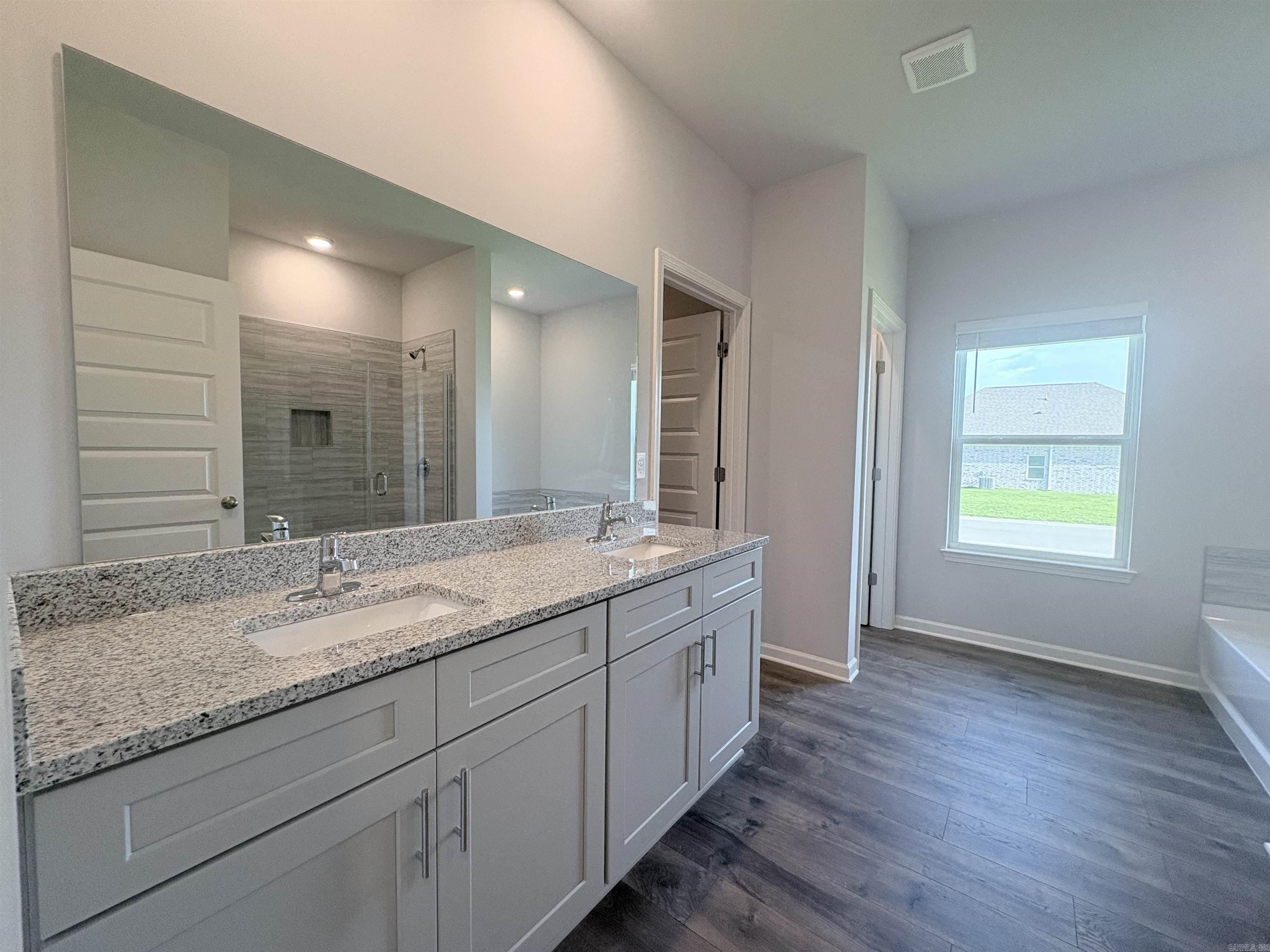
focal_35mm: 14
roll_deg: -0.6
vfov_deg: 85.7
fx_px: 514
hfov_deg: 102.1
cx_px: 635
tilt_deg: -2.5
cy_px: 476
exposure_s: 1/120
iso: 200
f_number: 2.2
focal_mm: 2.22
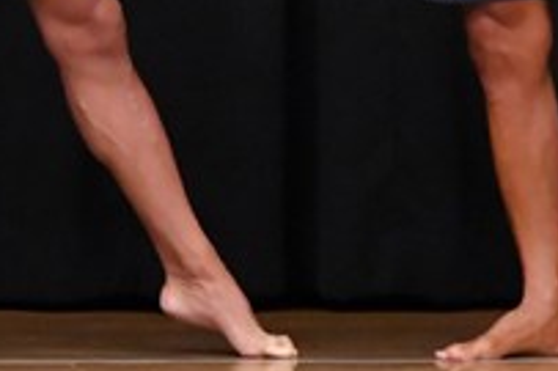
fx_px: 15069
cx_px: 235
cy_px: -247
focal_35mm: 973
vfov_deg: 1.4
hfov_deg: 2.1
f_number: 5.6
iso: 8000
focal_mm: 170
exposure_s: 1/400
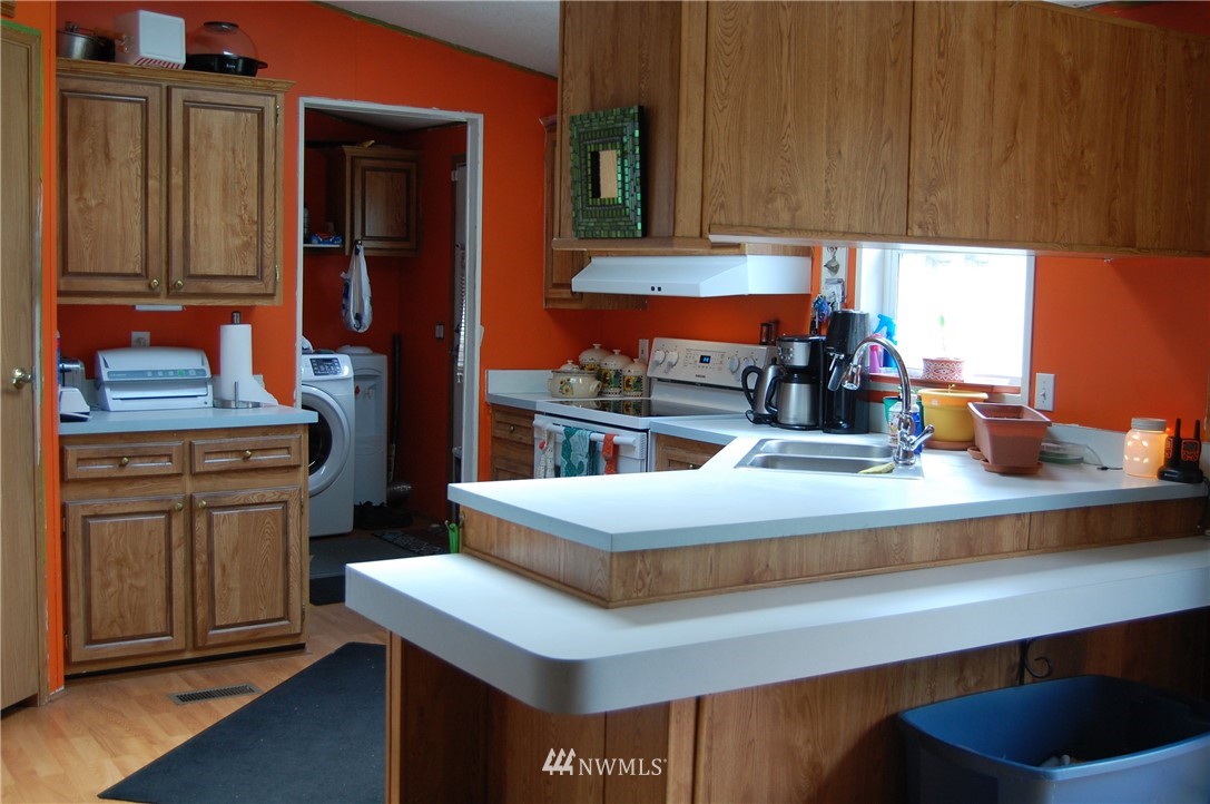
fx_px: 1309
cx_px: 605
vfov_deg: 34.1
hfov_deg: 49.6
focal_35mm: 39
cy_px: 402
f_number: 4.2
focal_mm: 26
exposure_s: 1/40
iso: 400
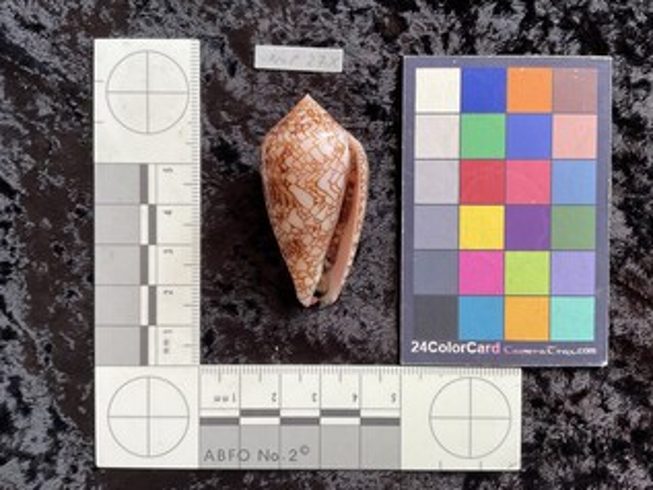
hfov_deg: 56.8
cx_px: 342
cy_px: 238
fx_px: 604
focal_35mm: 32
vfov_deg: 44.2
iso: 50
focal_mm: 3
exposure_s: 1/120
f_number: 1.8
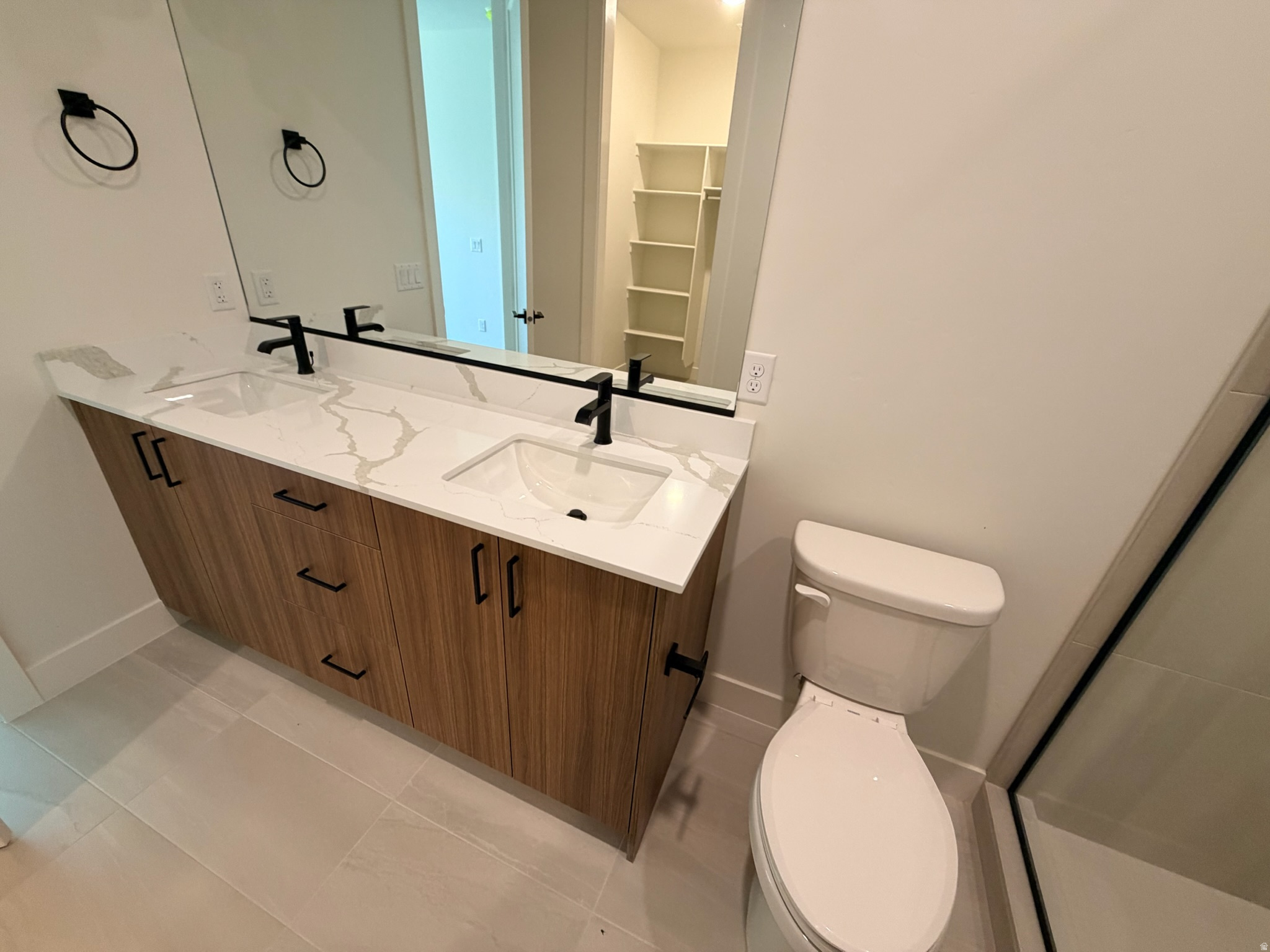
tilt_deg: -27.5
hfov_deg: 102.1
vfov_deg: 85.7
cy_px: 476
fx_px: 514
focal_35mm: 14
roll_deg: -2.5
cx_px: 635
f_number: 2.2
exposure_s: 1/60
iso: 200
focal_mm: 2.22
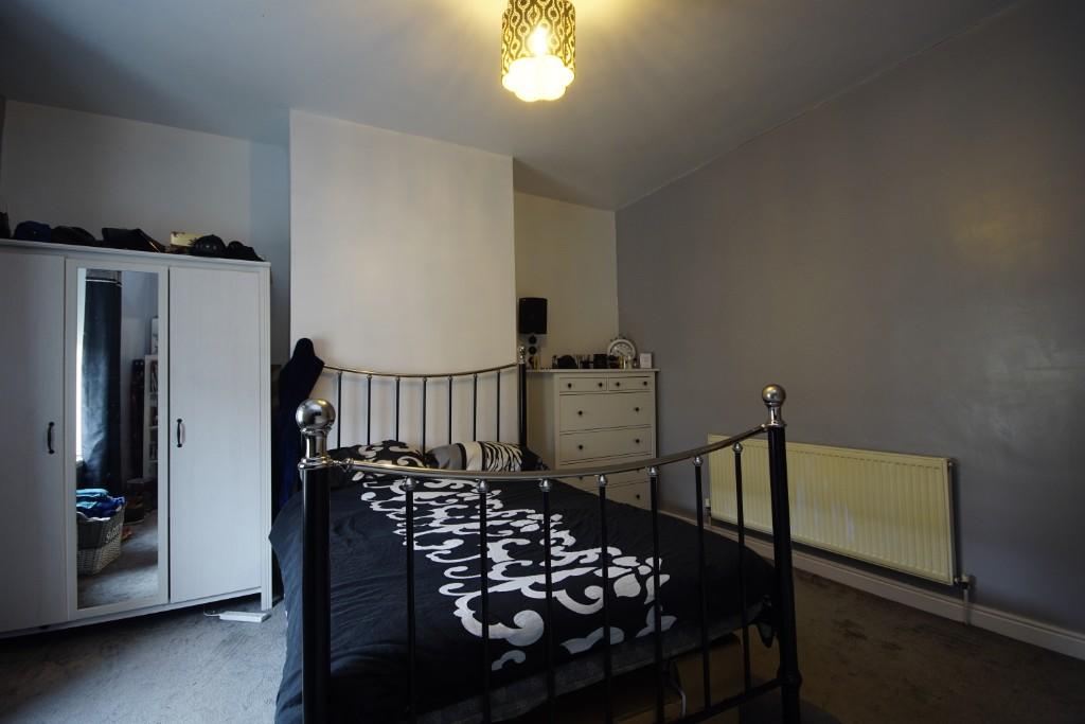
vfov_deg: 77.3
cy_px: 362
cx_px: 542
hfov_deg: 100.4
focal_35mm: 15
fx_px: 452
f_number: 7.1
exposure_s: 1/1.25
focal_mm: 10
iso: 250
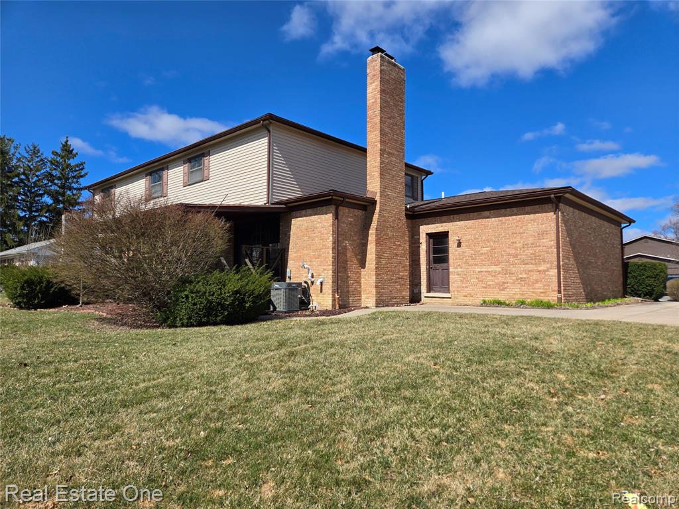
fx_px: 451
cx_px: 340
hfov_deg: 73.9
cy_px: 254
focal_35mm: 23
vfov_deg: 58.9
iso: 25
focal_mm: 5.4
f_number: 1.8
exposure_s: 1/2252
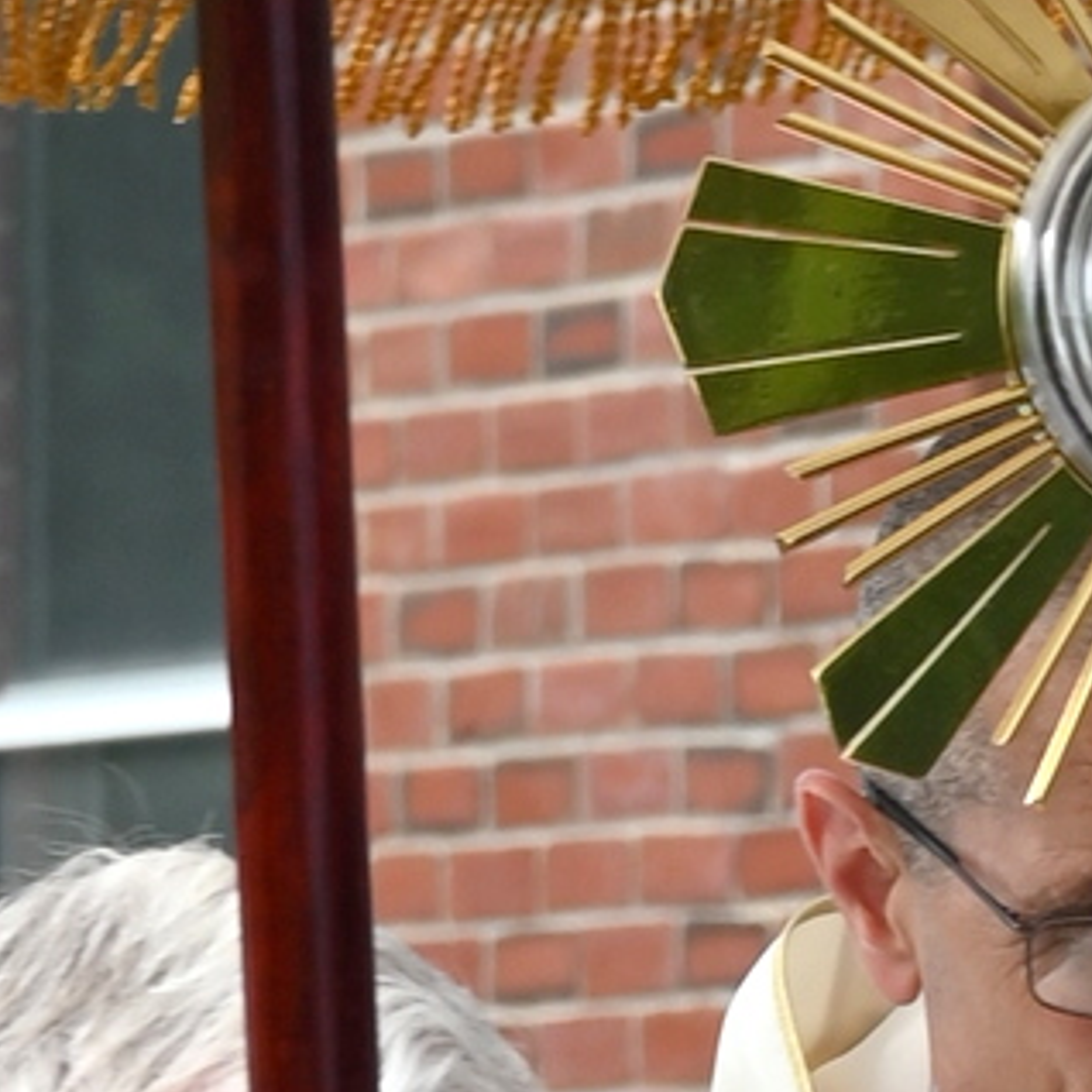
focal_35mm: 346
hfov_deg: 5.0
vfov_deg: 5.1
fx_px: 12349
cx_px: 1411
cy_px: 1123
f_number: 8
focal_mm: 81
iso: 100
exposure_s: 1/160
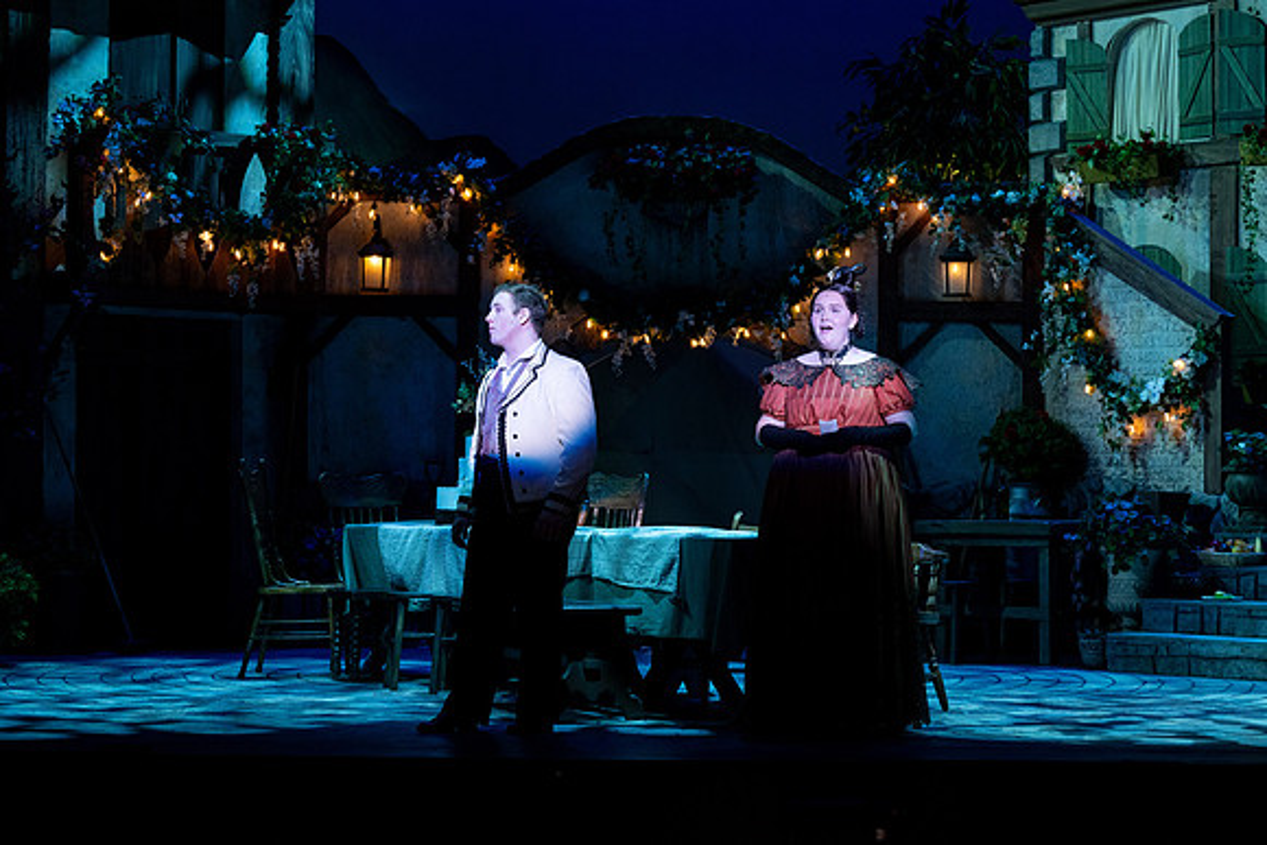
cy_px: 422
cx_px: 634
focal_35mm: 84
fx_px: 2957
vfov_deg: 16.3
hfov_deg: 24.2
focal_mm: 84
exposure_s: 1/160
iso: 1000
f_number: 5.6
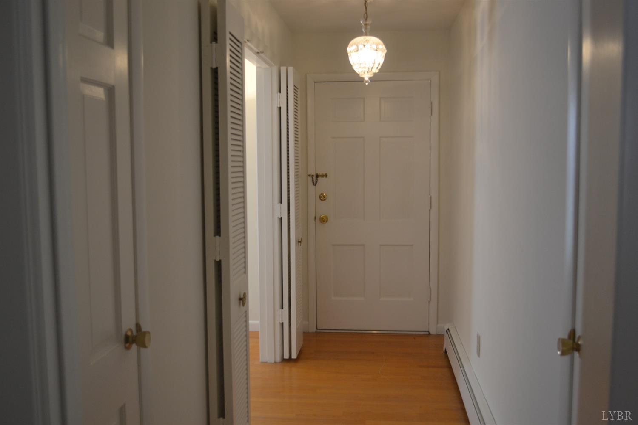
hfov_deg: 53.1
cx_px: 319
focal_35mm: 36
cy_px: 212
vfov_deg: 36.9
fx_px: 638
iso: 400
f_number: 4.5
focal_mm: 24
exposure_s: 1/80
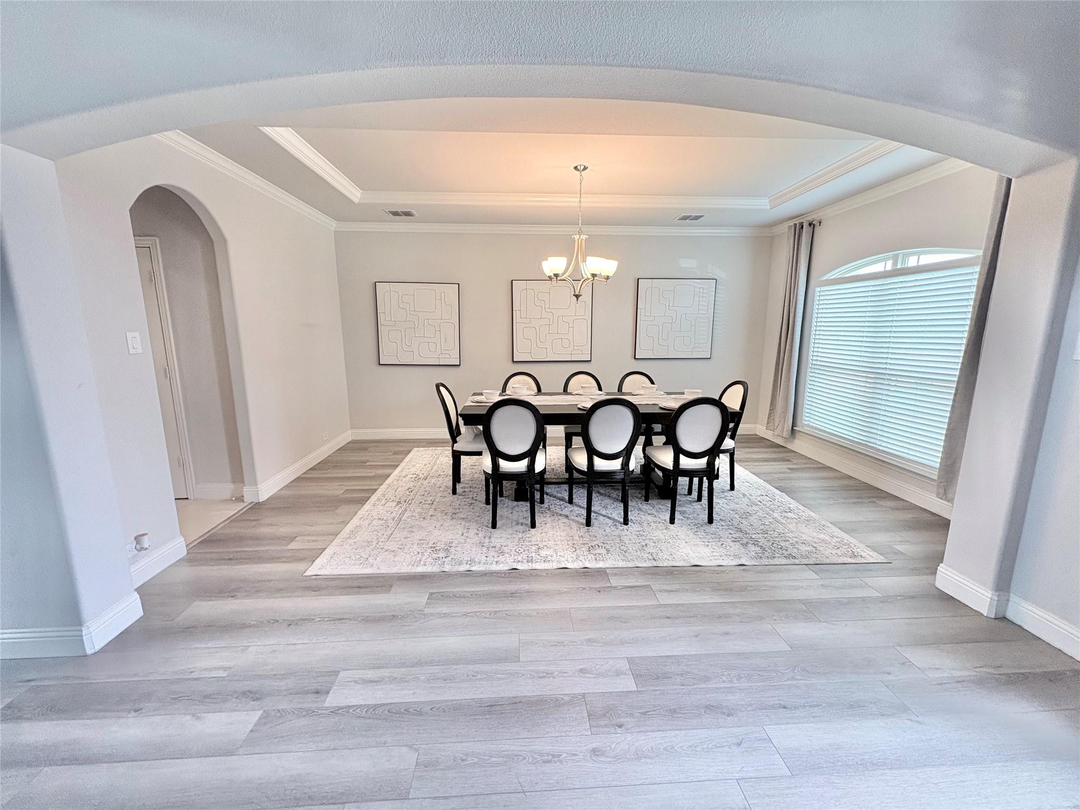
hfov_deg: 102.1
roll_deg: -0.3
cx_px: 540
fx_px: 437
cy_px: 405
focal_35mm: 14
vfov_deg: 85.7
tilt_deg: -9.7
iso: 200
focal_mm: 2.22
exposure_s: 1/60
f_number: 2.2
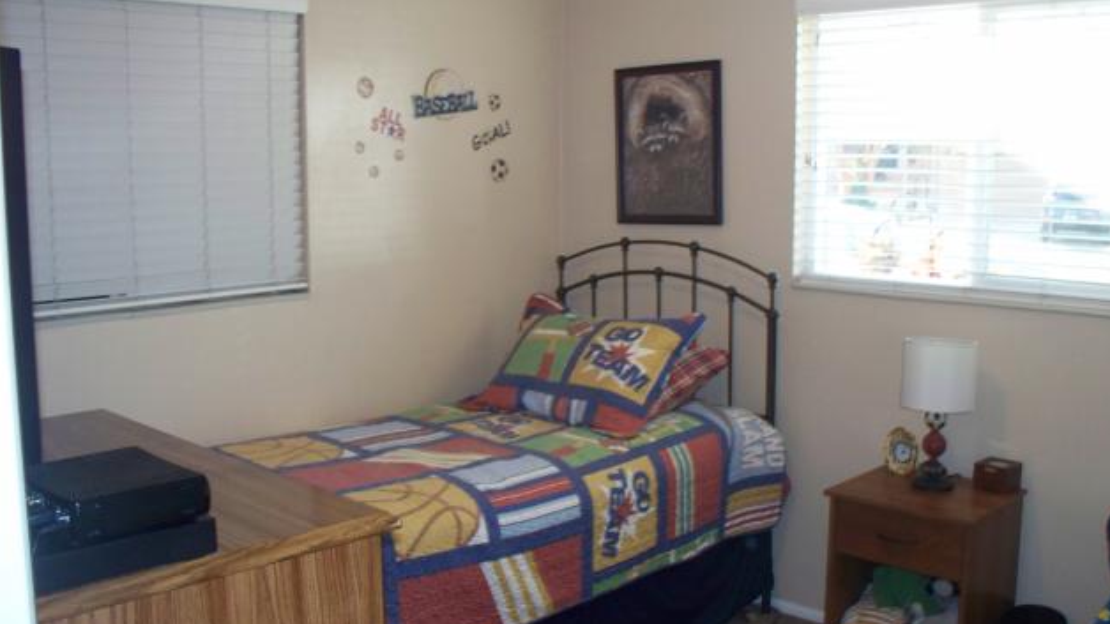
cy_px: 279
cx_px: 562
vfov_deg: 29.7
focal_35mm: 40
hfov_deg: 50.5
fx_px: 1177
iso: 200
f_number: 2.8
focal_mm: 7.54
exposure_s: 1/50
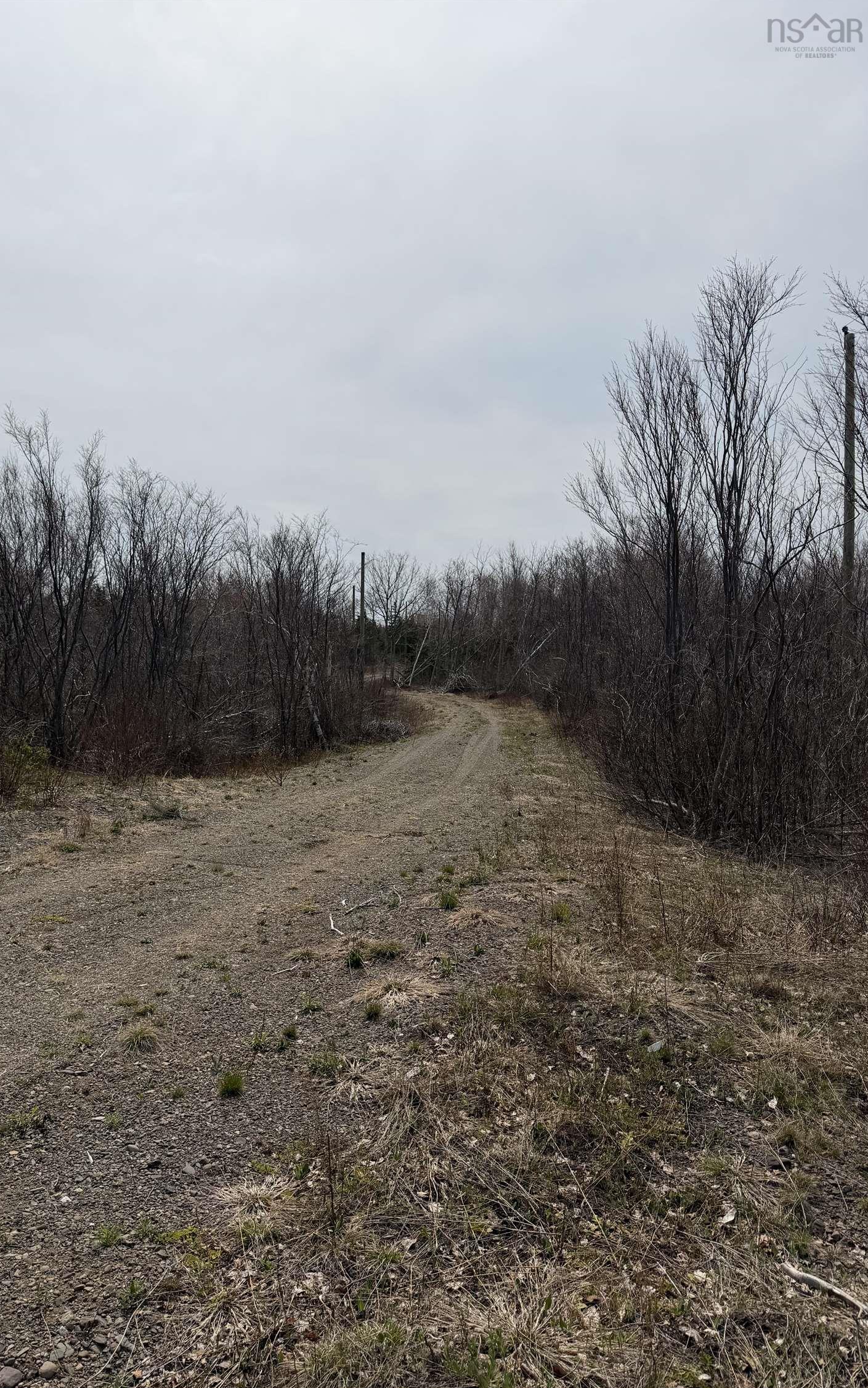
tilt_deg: -2.7
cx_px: 340
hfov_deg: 47.3
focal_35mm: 26
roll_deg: +0.5
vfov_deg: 70.4
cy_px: 707
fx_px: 984
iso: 80
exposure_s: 1/14286
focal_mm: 6.76
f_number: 1.78
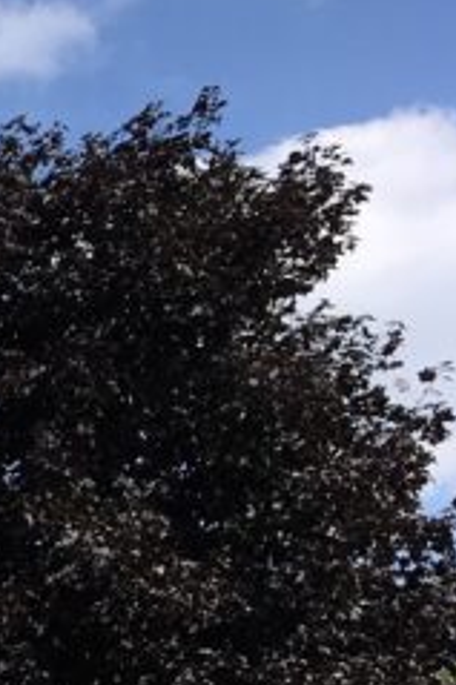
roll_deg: +1.4
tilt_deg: +8.4
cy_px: 896
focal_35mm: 130
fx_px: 2473
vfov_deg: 15.0
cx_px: -975
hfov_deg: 8.5
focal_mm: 4.15
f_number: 2.2
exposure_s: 1/2079
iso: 25
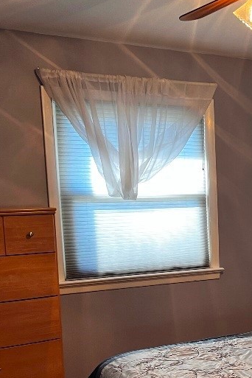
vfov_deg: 36.4
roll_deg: +1.4
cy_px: 262
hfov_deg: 23.5
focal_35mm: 54
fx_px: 567
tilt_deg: -7.8
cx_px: 280
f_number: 1.5
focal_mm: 5.7
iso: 160
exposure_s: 1/60
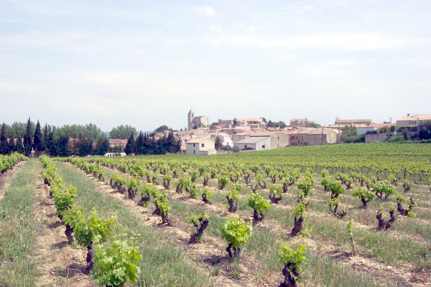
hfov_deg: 50.7
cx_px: 216
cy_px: 144
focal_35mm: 38
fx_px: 455
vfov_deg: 35.1
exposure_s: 1/1000
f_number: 4.8
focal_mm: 8
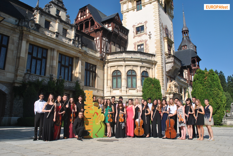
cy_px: 78
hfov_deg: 67.3
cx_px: 116
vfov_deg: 48.0
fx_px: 175
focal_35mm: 27
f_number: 8
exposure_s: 1/320
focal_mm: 18
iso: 100
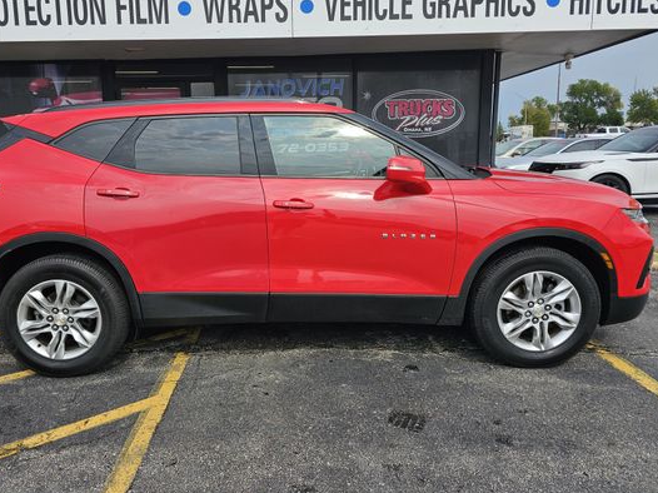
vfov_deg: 49.7
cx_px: 285
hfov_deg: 63.2
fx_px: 532
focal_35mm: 28
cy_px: 239
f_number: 1.7
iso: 10
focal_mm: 6.3
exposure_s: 1/812
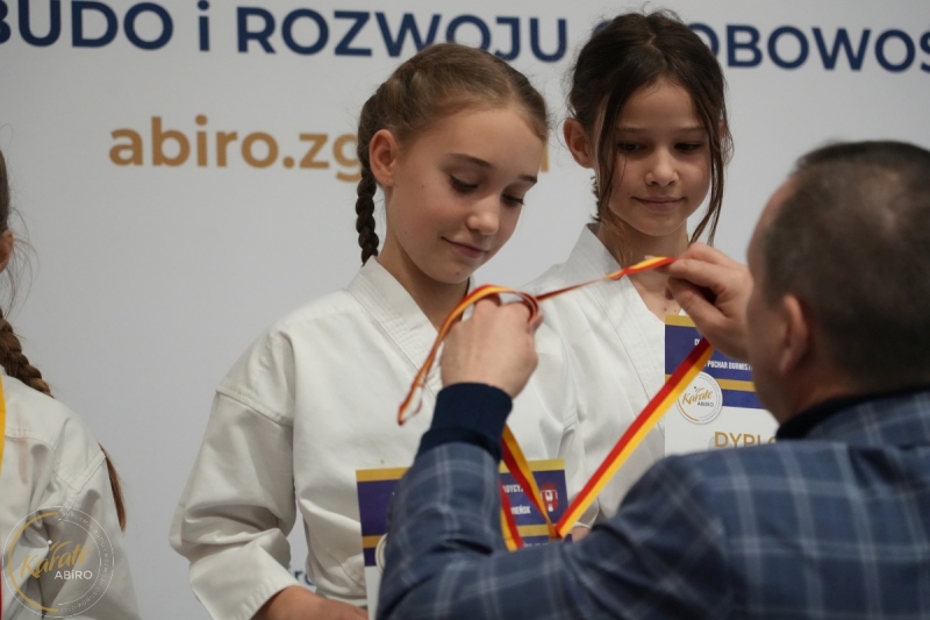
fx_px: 2712
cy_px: 310
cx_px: 465
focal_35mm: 105
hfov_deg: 19.5
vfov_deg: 13.0
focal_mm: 105
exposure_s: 1/250
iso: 8000
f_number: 4.5
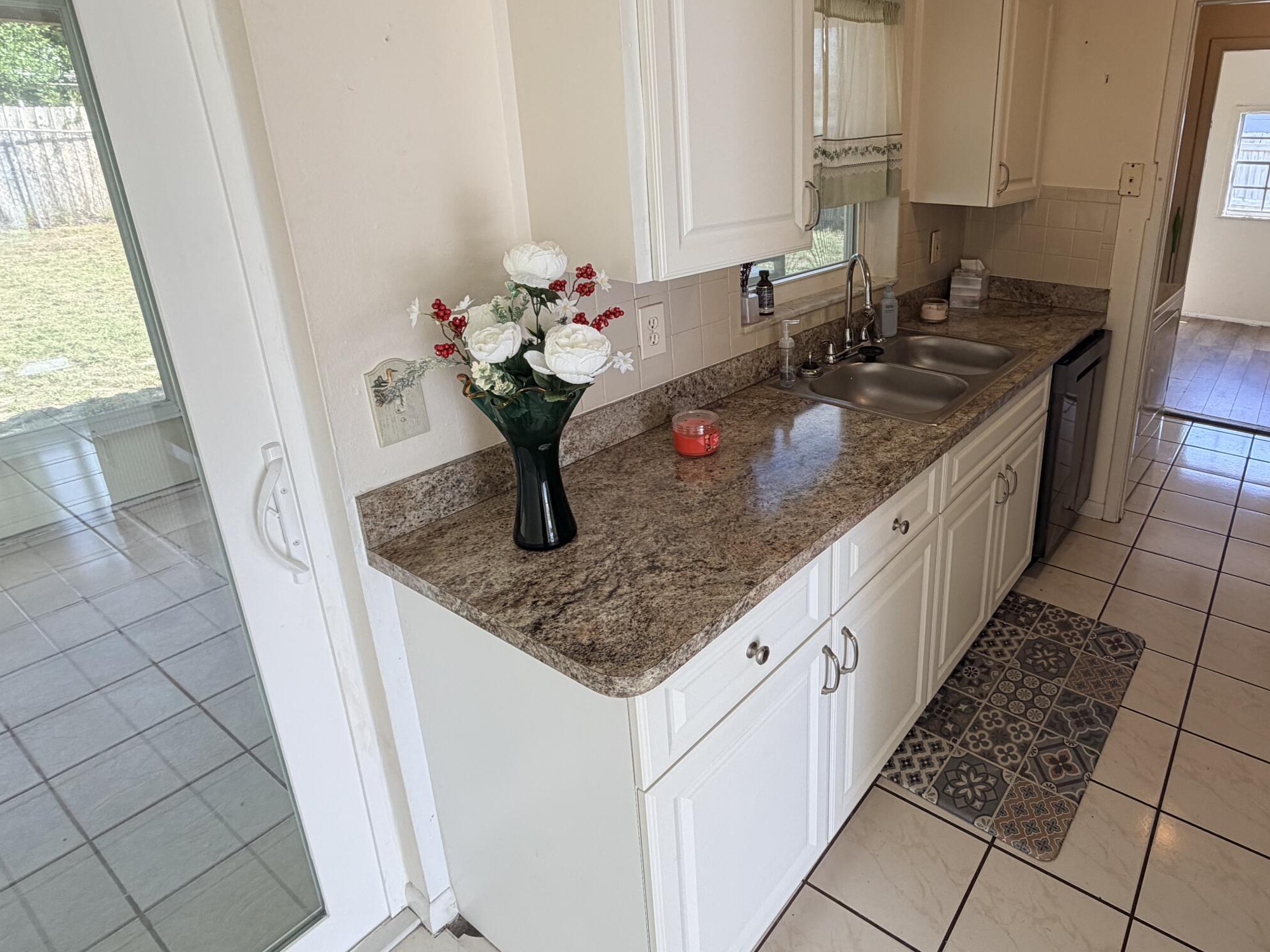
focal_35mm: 21
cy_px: 376
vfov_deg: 62.8
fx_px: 770
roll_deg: -0.5
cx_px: 832
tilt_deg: -17.3
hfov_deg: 76.8
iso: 80
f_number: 2.2
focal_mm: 2.22
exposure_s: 1/120
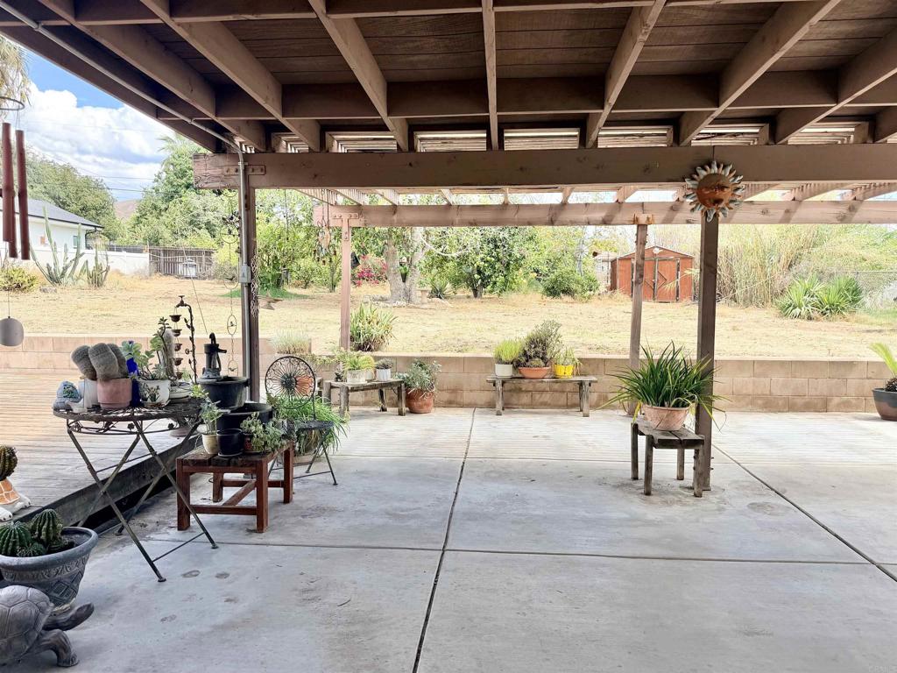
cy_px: 336
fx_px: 622
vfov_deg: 56.8
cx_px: 448
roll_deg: -0.3
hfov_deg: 71.6
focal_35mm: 24
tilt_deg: -4.3
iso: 80
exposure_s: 1/1250
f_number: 1.78
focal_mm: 6.76
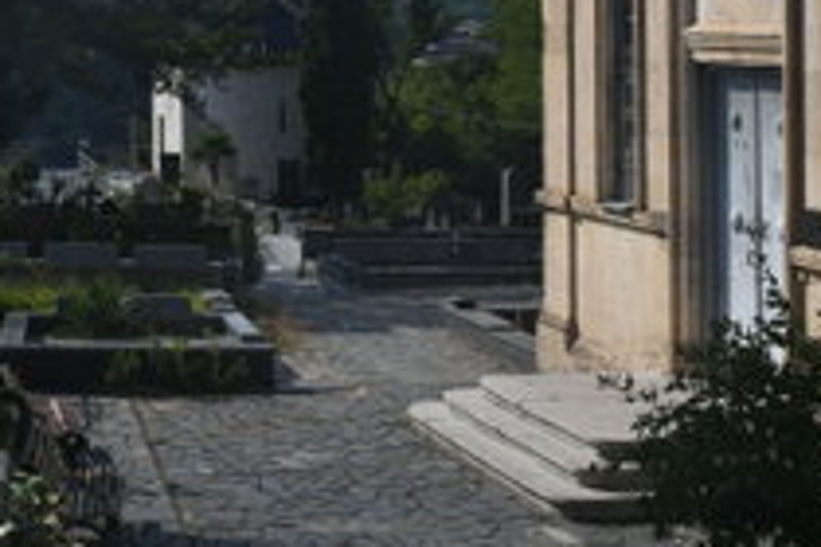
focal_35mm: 80
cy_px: 92
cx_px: 438
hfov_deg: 25.4
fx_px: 1824
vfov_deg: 16.9
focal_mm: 28
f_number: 8
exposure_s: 1/125
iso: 100
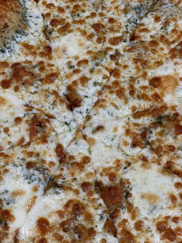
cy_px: 122
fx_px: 540
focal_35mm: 77
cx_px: 91
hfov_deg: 19.1
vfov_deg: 25.3
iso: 125
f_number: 2.8
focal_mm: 9
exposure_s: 1/40
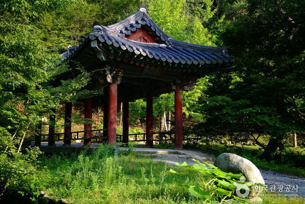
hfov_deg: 38.8
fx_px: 433
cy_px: 102
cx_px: 152
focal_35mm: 51
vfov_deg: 26.6
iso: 400
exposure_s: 1/500
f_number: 4
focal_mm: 34
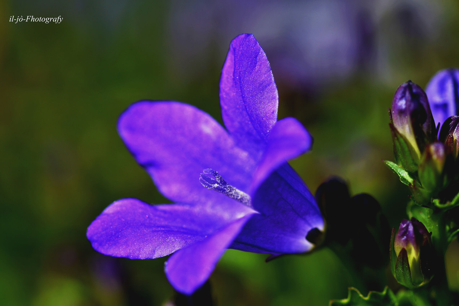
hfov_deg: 13.0
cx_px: 230
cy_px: 153
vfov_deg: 8.7
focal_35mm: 158
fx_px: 2008
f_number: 7.1
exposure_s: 1/320
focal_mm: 105
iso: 100
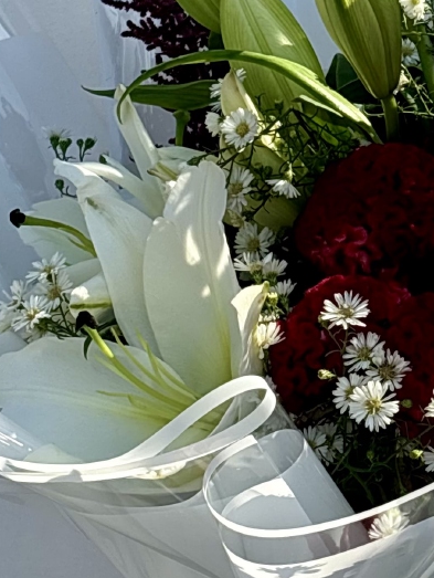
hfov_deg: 9.9
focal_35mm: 149
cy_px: 219
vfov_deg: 13.2
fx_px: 2488
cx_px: 412
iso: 40
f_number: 1.6
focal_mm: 5.96
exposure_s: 1/1984
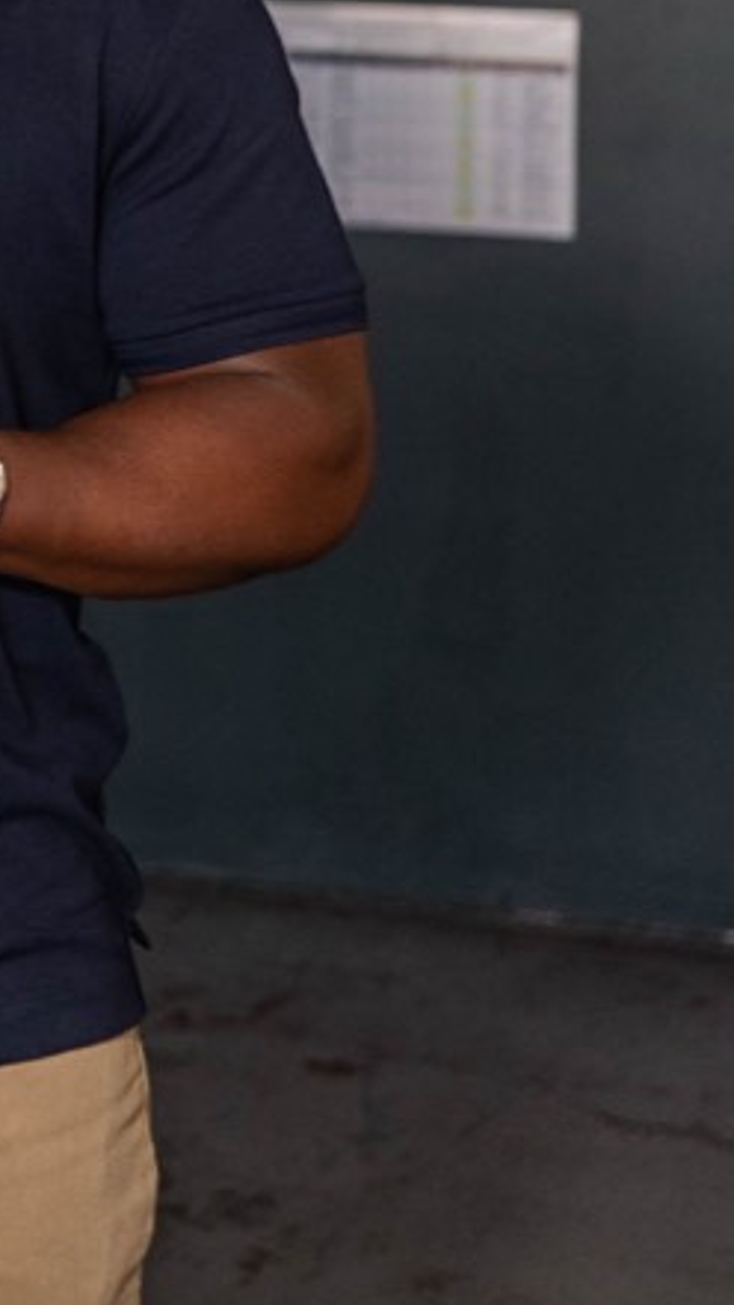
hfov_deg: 8.7
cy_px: -231
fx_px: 4603
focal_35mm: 133
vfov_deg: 15.6
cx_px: -666
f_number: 2
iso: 250
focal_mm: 35
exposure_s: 1/125
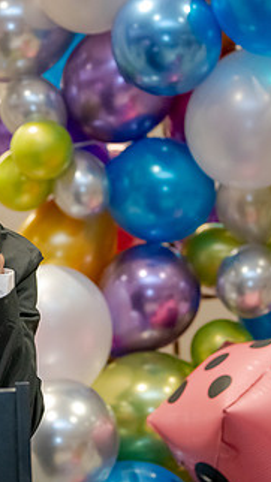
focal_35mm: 147
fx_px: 1879
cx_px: 42
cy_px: 230
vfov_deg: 14.6
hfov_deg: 8.2
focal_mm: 78
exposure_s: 1/125
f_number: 2.8
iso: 3200
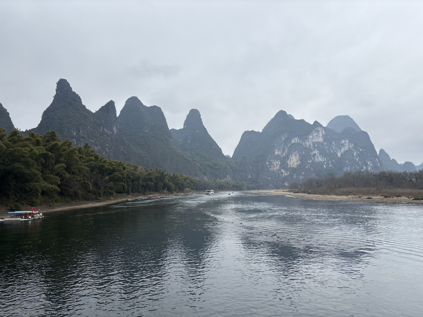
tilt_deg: +5.7
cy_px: 158
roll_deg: +0.4
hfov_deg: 67.3
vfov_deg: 53.1
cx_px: 212
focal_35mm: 26
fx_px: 318
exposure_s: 1/1393
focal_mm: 5.96
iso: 50
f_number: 1.6
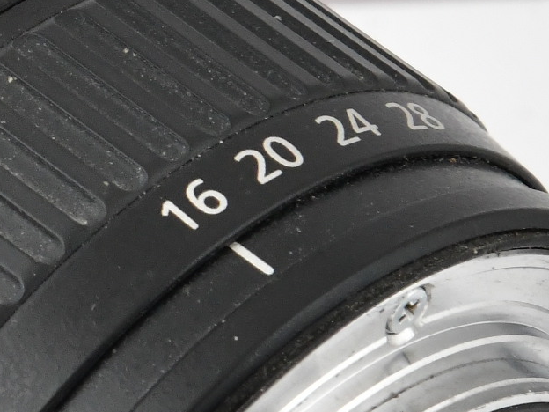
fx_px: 11102
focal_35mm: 700
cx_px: -557
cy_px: 66
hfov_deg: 2.8
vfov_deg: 2.1
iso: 1600
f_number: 14
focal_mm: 110
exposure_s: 1/125
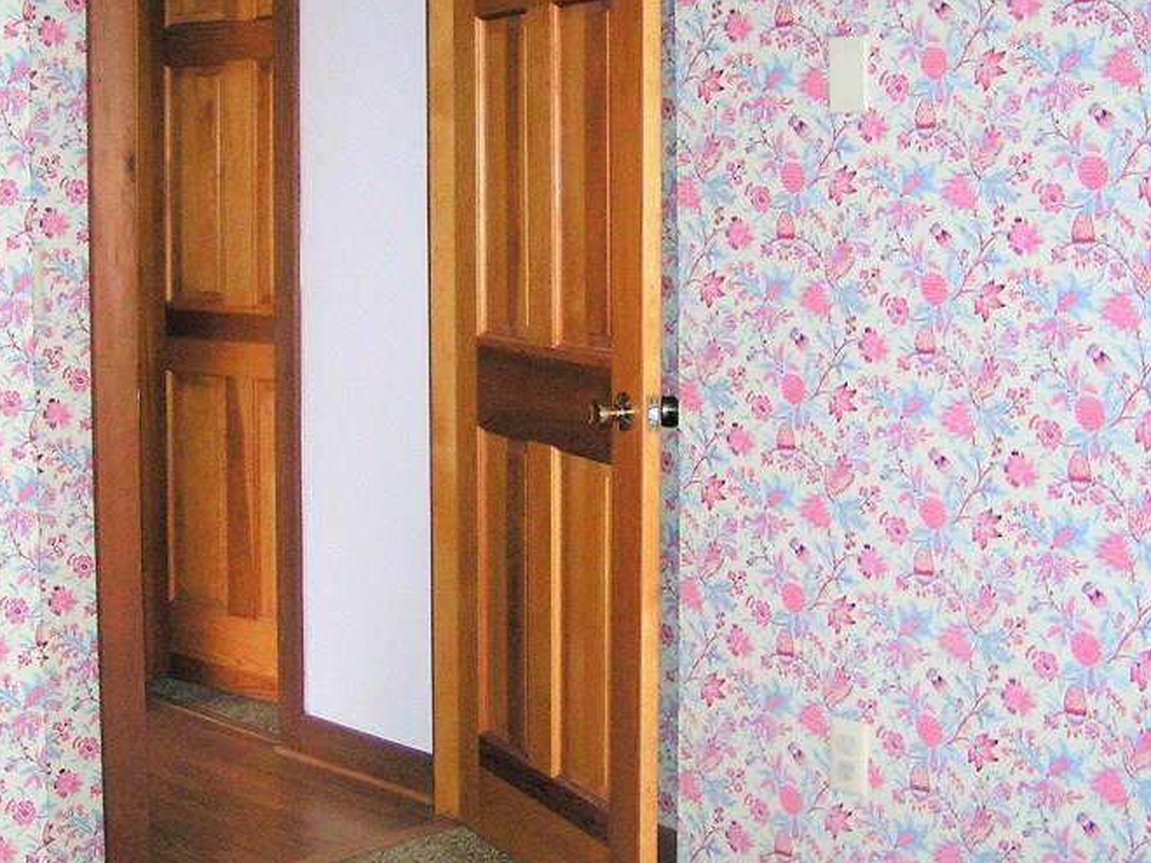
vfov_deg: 24.7
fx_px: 1962
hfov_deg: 32.5
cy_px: 319
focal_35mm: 59
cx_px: 412
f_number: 2.8
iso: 200
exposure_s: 1/40
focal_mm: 5.8
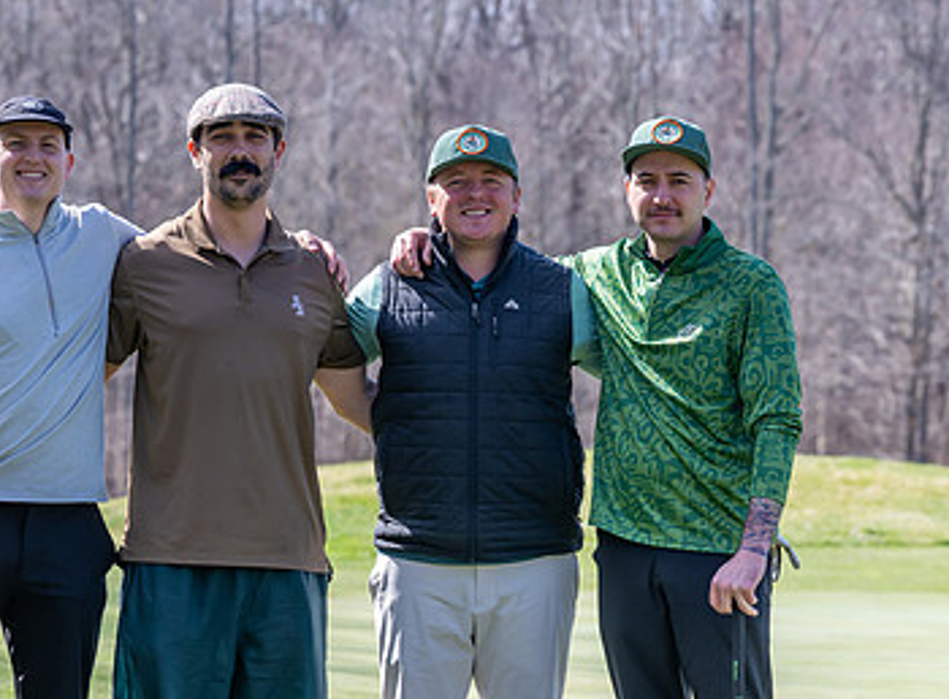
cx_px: 455
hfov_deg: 9.7
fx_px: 5613
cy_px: 609
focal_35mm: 206
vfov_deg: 7.1
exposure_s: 1/500
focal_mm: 93
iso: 160
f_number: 5
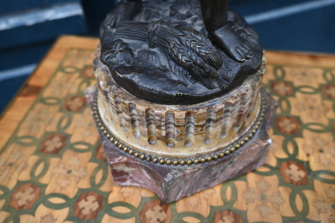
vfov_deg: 40.8
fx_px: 300
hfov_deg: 58.3
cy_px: 112
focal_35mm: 32
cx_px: 168
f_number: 4
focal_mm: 21.5
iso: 400
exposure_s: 1/250
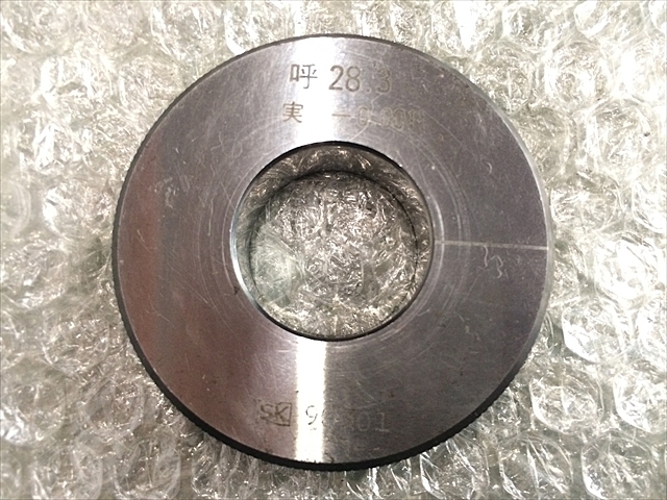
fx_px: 559
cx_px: 334
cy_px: 250
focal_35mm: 29
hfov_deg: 61.7
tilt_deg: -84.1
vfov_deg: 48.2
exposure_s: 1/30
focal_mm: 4.15
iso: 320
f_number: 2.2
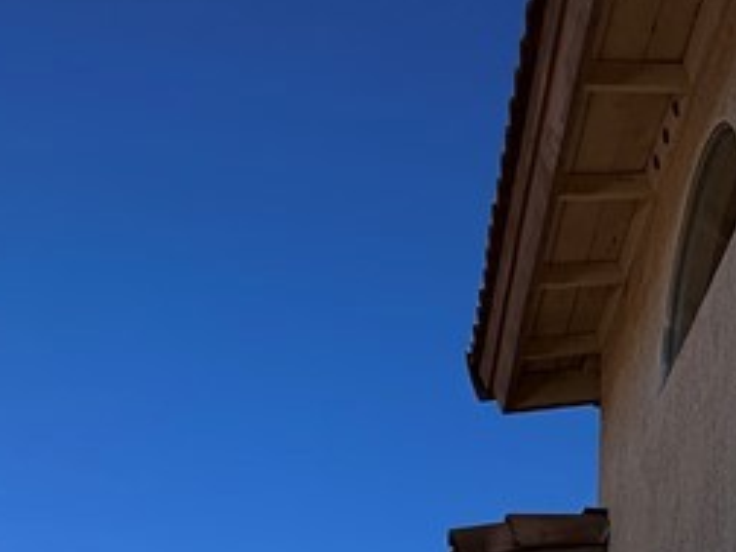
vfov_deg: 19.1
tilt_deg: +3.7
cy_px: 1008
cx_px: 1034
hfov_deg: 26.7
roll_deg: -0.1
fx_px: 1212
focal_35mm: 57
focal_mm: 2.22
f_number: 2.2
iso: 50
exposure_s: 1/4831
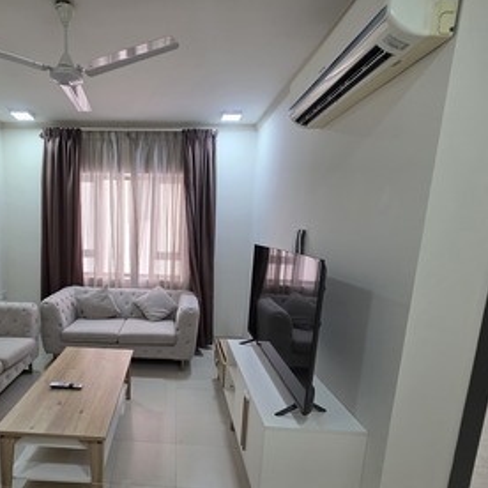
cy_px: 282
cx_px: 156
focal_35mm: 19
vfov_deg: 77.1
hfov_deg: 74.9
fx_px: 303
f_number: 1.9
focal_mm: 2.2
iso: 160
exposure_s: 1/100
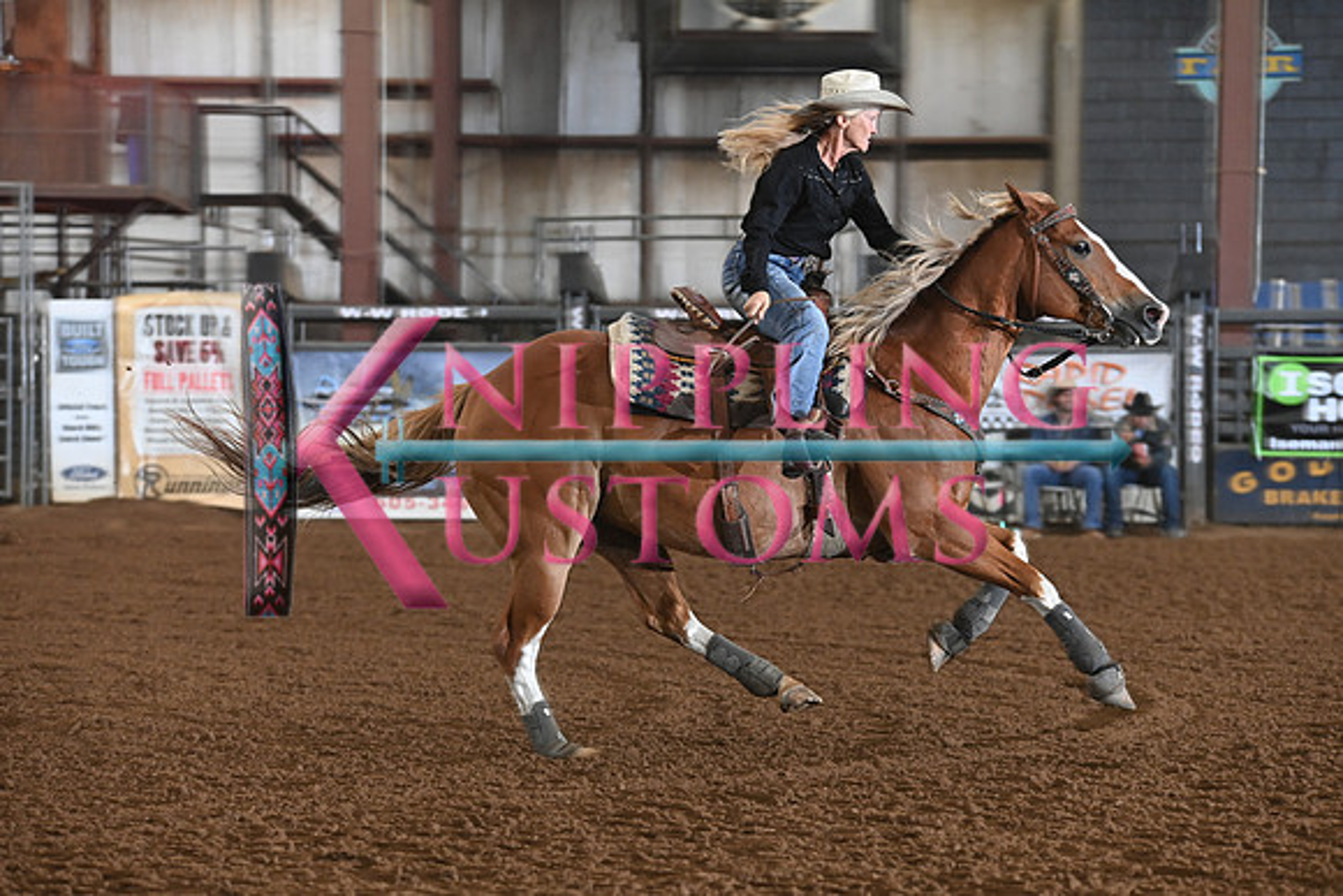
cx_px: 672
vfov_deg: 9.8
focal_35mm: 140
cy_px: 448
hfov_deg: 14.7
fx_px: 5224
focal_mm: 140
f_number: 5
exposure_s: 1/250
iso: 3200
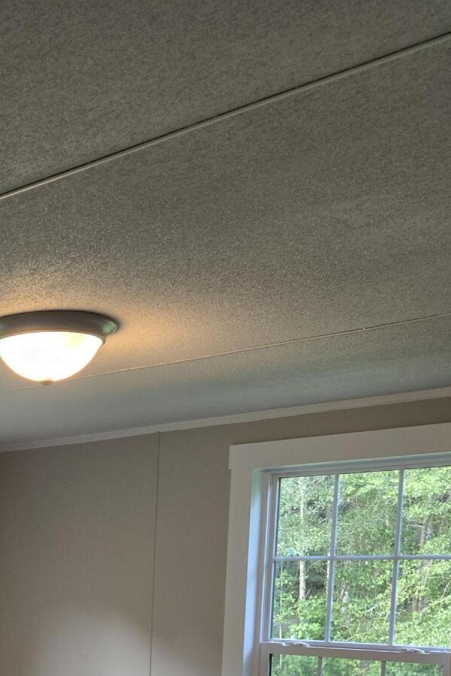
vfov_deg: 33.9
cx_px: -84
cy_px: 691
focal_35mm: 53
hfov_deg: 23.4
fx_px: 996
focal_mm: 5.4
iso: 100
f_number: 1.8
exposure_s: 1/120
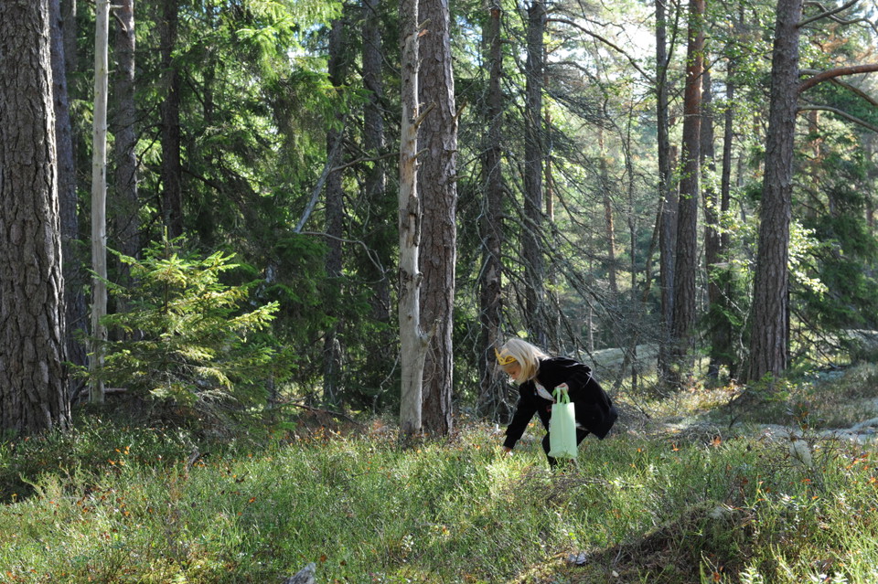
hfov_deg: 28.9
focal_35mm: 70
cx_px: 439
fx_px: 1706
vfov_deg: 19.4
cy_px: 292
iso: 500
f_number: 11
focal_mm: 70
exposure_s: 1/50
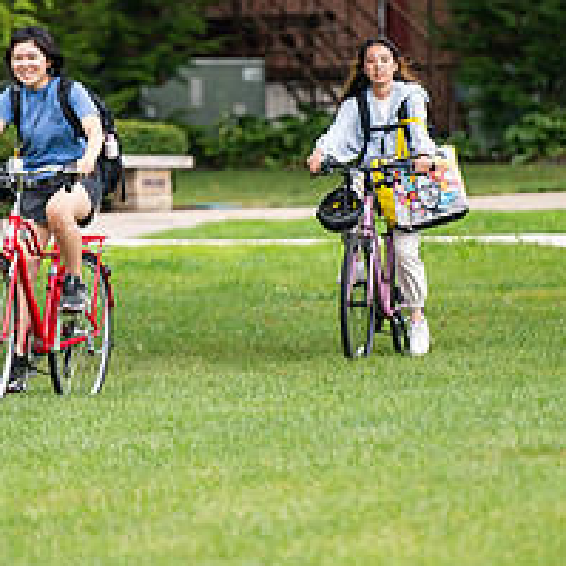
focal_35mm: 495
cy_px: 107
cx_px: 225
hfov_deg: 3.5
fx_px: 9157
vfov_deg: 3.5
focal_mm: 200
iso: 250
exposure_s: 1/500
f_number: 3.2
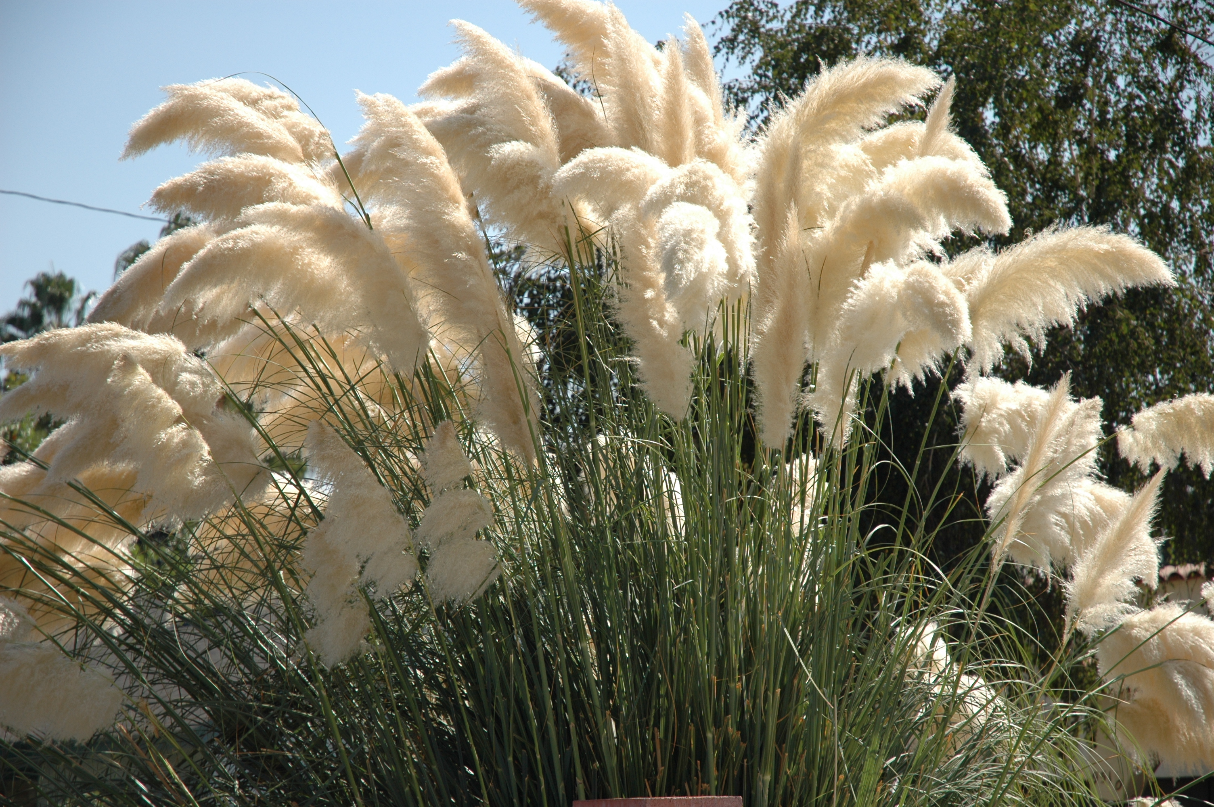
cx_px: 607
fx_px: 3538
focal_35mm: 105
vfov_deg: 13.0
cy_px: 404
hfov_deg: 19.5
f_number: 4.5
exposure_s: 1/800
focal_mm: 70
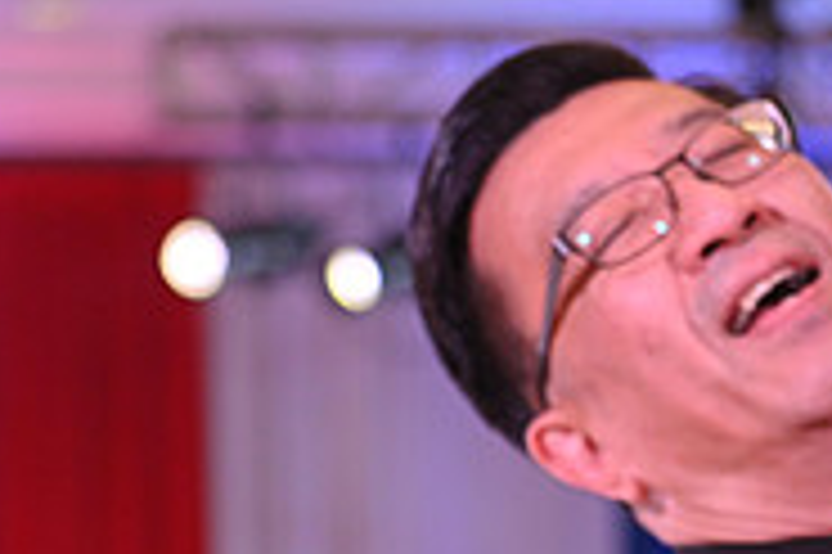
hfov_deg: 9.4
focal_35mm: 220
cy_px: 759
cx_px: 585
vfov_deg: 6.2
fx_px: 5080
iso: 1600
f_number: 4.5
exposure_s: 1/250
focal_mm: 70
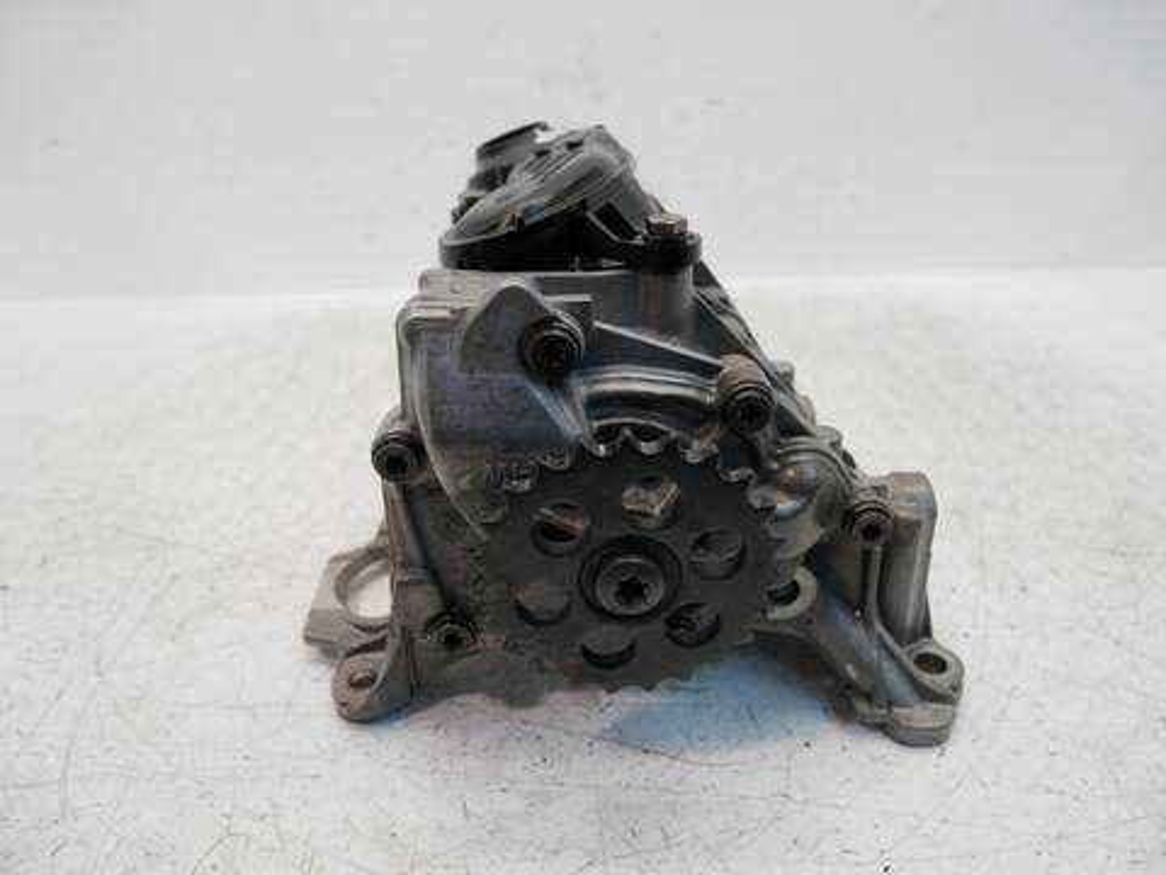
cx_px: 583
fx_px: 876
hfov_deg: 67.3
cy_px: 438
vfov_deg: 53.1
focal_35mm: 26
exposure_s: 1/60
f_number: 3.5
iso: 400
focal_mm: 13
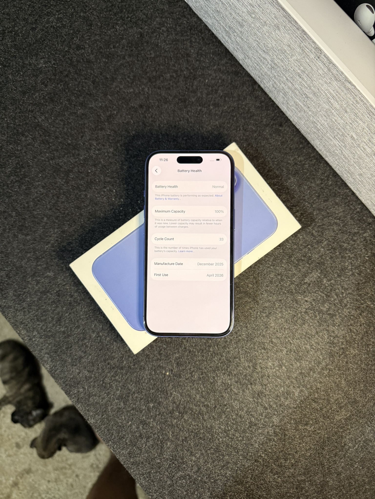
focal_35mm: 24
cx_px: 188
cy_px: 250
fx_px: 347
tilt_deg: -84.7
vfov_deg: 71.6
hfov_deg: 56.8
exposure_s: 1/60
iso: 320
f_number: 1.78
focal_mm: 6.76
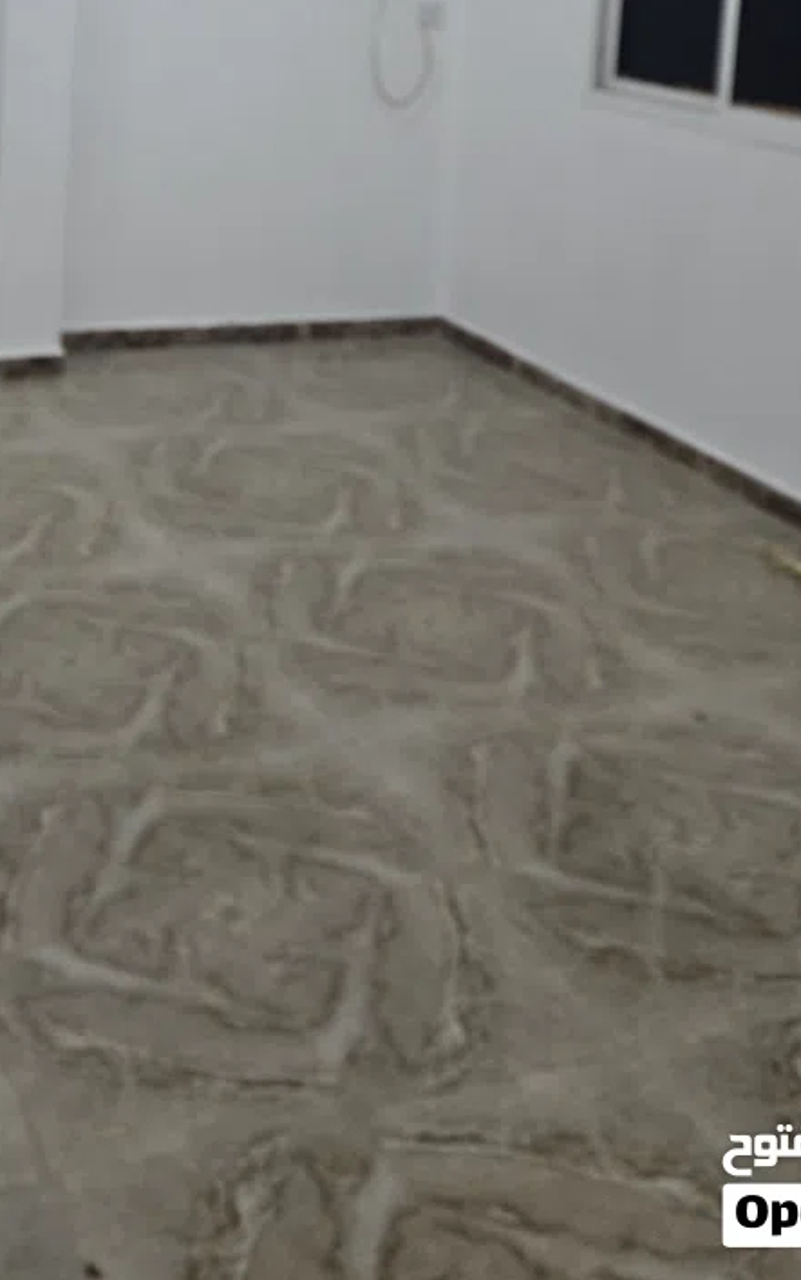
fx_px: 1640
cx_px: 103
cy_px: 57
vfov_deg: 38.7
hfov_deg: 26.6
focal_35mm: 47
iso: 200
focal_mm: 6.3
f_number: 1.7
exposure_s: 1/100
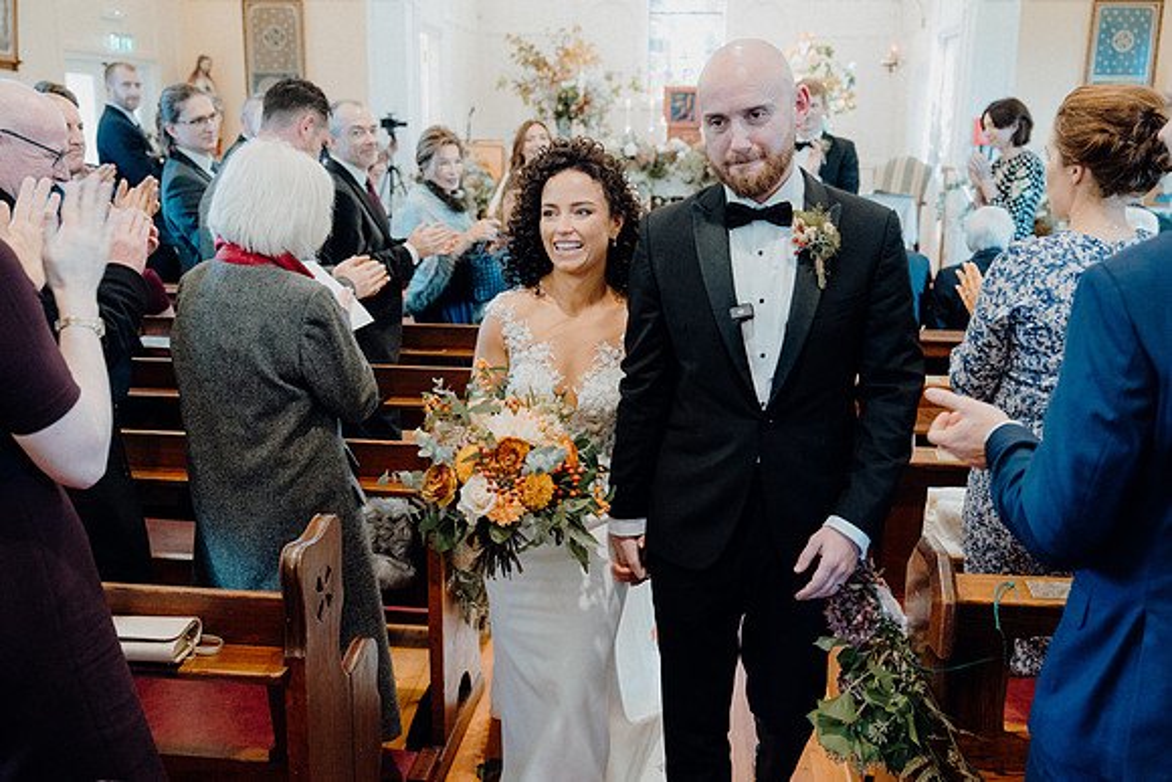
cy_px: 391
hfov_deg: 55.8
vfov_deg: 38.9
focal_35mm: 34
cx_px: 586
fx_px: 1107
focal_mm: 34
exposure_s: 1/160
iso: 5000
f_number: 3.5
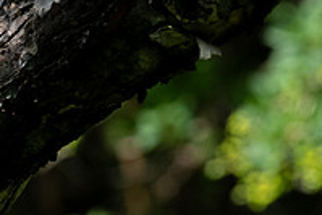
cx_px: -130
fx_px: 7805
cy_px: -5
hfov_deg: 2.4
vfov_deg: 1.6
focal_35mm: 872
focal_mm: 200
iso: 1250
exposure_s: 1/2000
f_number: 5
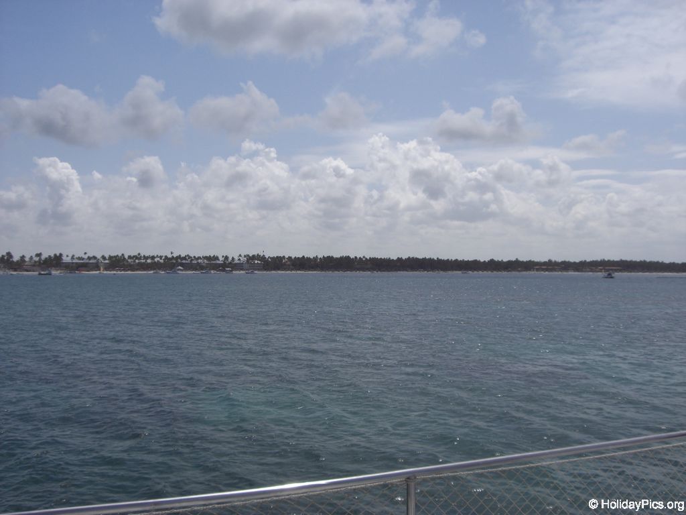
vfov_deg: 37.7
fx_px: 753
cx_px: 343
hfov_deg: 49.0
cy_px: 258
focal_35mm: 38
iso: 64
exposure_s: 1/400
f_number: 8
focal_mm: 6.2
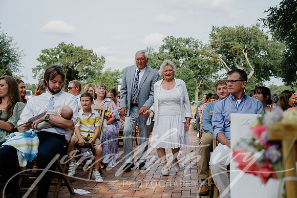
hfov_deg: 47.4
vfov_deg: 32.6
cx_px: 148
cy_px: 99
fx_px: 338
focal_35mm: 41
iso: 64
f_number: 3.5
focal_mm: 41
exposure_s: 1/640
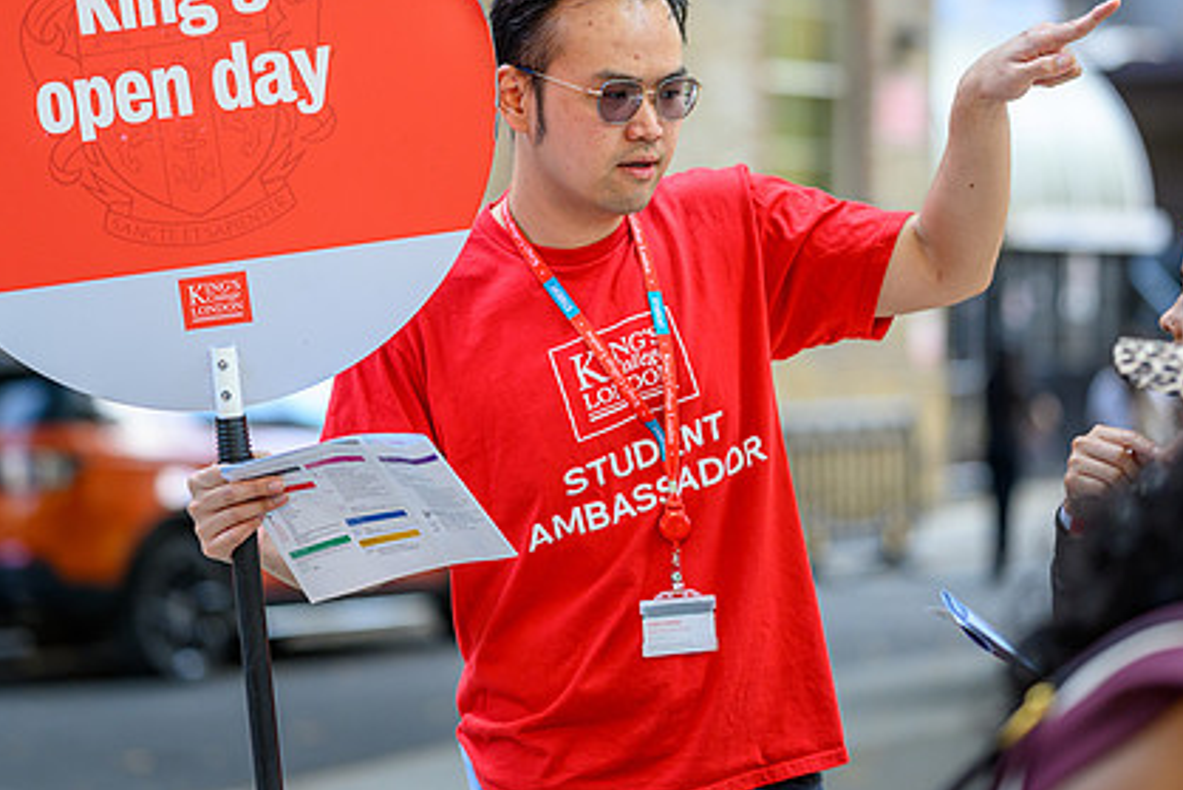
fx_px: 3912
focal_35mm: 119
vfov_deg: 11.5
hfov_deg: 17.2
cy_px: 285
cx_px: 572
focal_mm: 85
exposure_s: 1/1250
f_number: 2
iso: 640
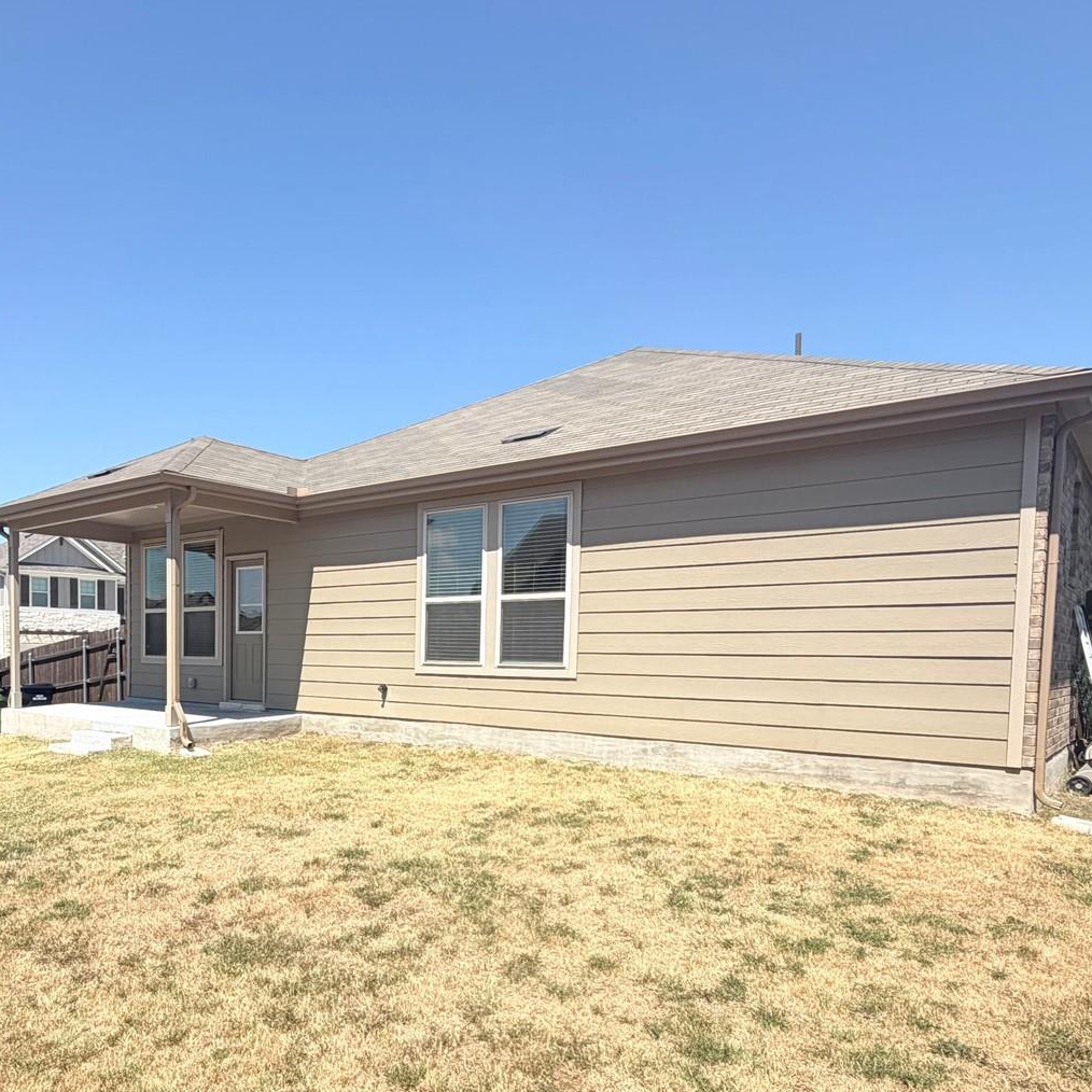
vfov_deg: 61.8
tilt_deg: -3.7
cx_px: 356
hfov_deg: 61.3
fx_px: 892
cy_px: 703
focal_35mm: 25
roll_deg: -0.9
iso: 25
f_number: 2.2
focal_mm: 2.22
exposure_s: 1/770
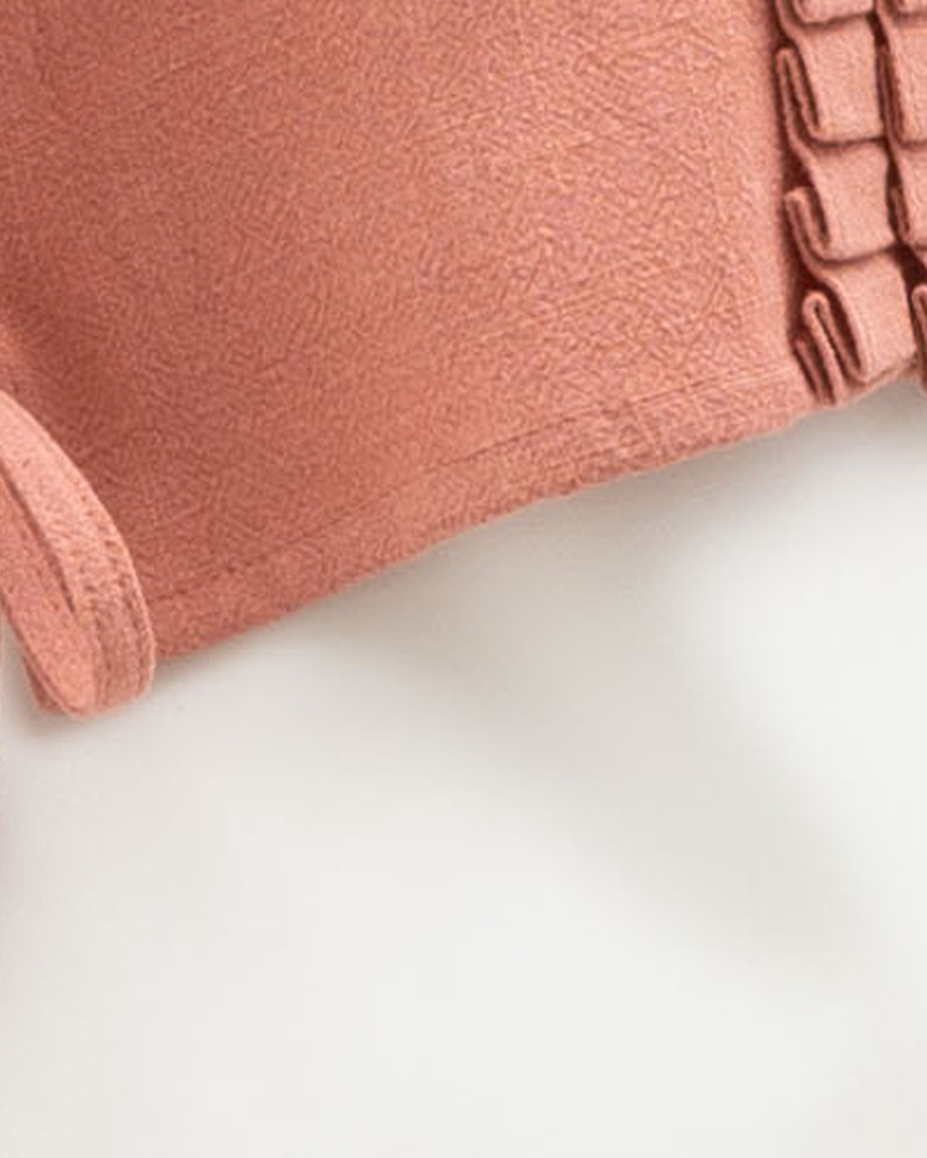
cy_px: -265
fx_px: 9771
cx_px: 571
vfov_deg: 6.7
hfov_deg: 5.4
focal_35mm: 285
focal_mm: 43
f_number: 11
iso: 100
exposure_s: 1/160
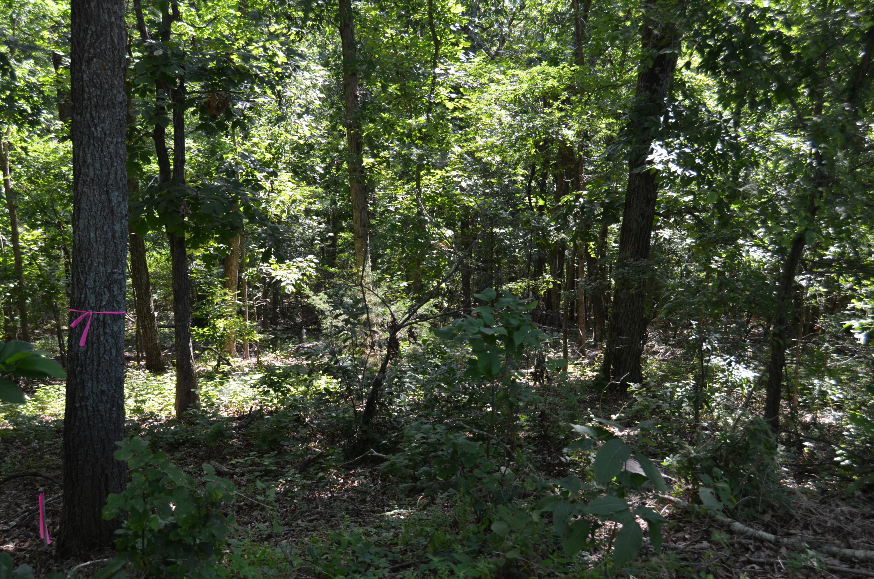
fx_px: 945
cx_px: 437
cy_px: 290
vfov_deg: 34.1
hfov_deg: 49.6
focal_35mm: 39
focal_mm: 26
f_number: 5.6
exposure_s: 1/125
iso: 220
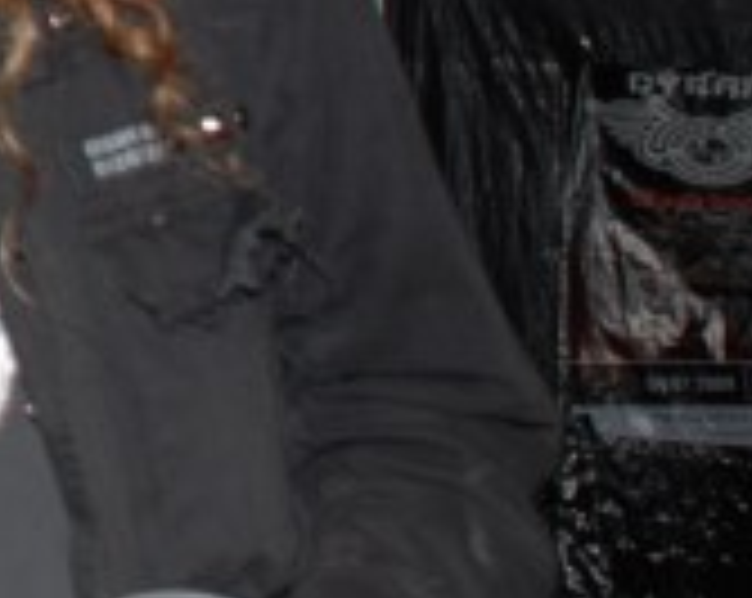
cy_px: -495
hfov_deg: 10.1
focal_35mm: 176
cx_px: -761
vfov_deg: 8.4
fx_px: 3910
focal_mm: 26
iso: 200
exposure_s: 1/60
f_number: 4
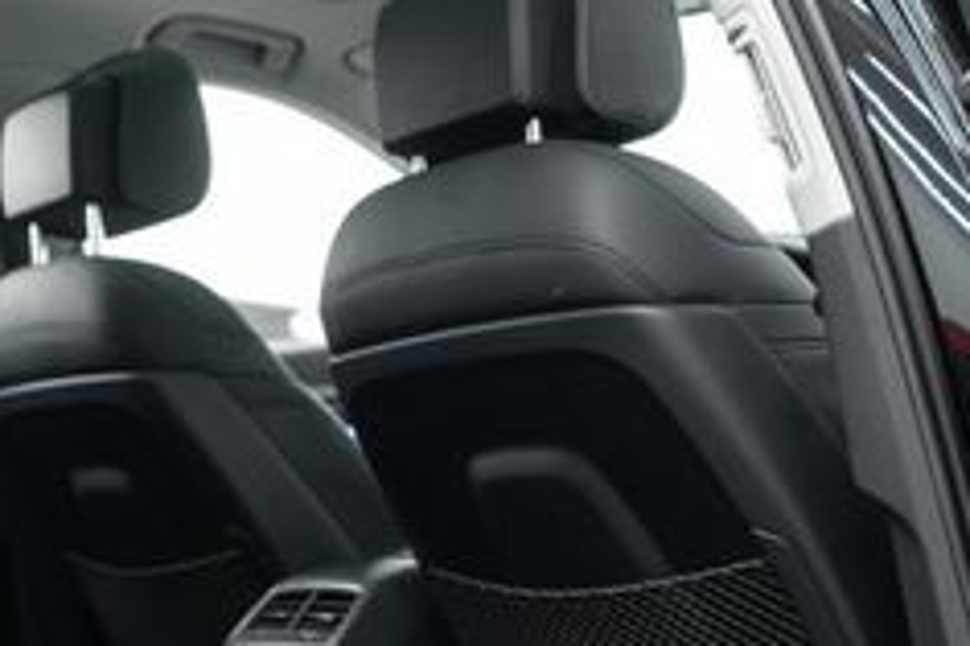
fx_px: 2046
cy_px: 409
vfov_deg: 17.9
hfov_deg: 26.6
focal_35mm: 76
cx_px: 382
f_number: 3.2
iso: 1000
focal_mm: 28
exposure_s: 1/40
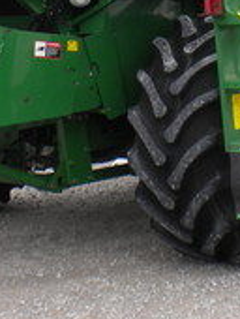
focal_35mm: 112
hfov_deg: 13.3
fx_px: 1033
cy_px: -43
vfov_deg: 16.9
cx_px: 131
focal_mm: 6.3
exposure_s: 1/170
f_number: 4.6
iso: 80
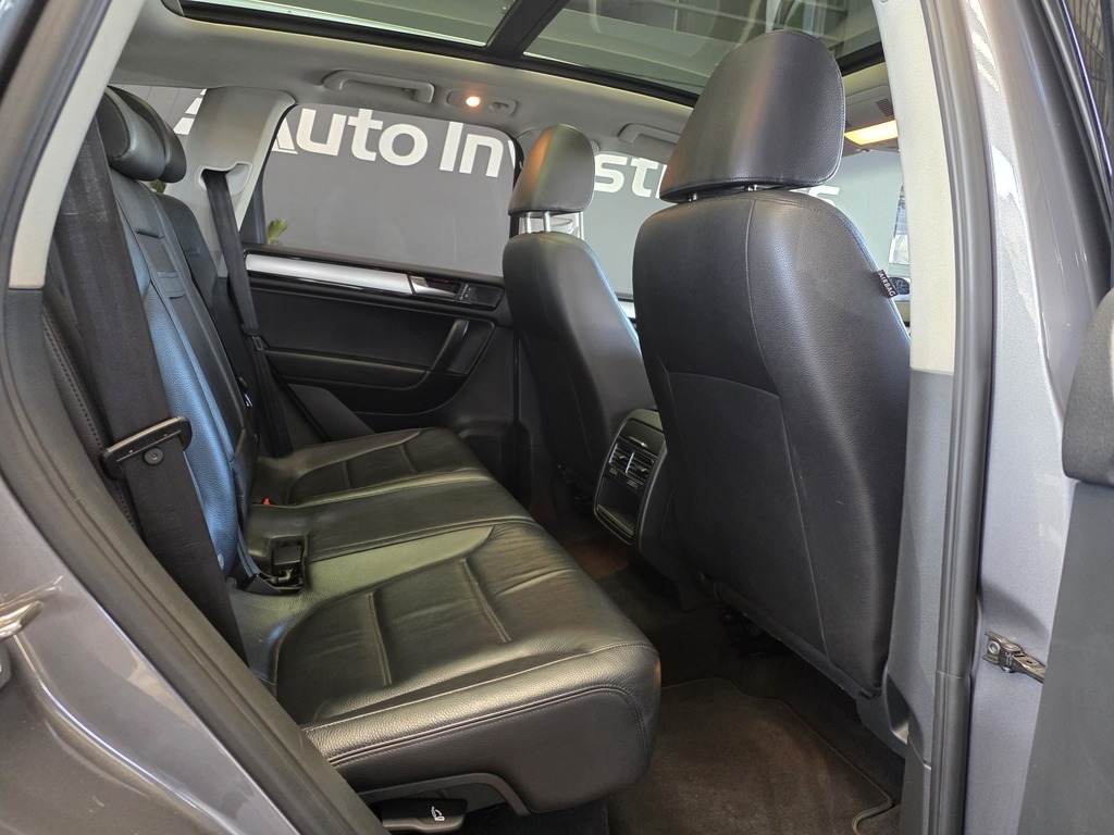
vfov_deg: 58.9
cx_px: 557
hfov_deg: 73.9
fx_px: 740
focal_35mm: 23
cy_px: 418
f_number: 1.7
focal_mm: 6.25
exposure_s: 1/100
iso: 500
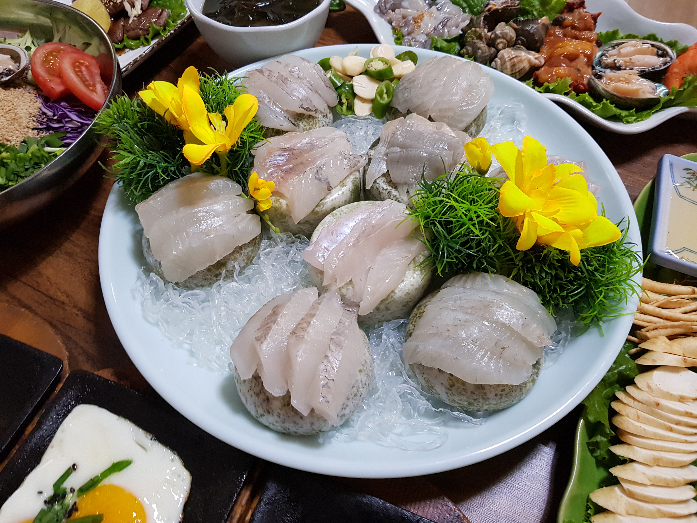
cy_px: 262
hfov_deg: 67.3
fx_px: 524
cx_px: 348
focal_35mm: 26
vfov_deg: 53.1
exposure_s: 1/30
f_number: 1.7
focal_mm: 4.2
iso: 200
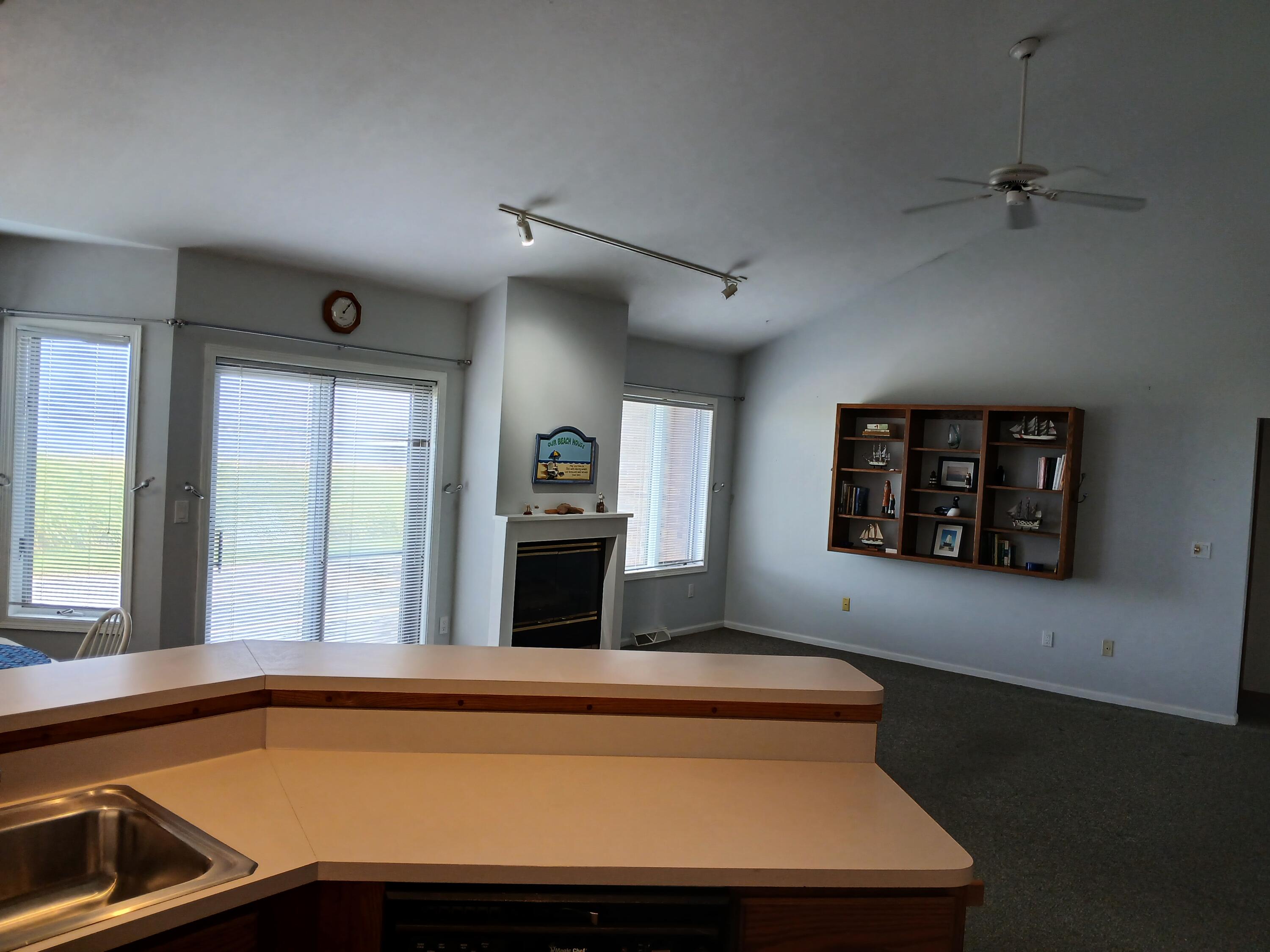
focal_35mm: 26
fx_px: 954
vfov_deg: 53.1
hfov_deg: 67.3
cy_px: 476
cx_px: 635
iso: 80
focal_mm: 3.98
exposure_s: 1/60
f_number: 1.8
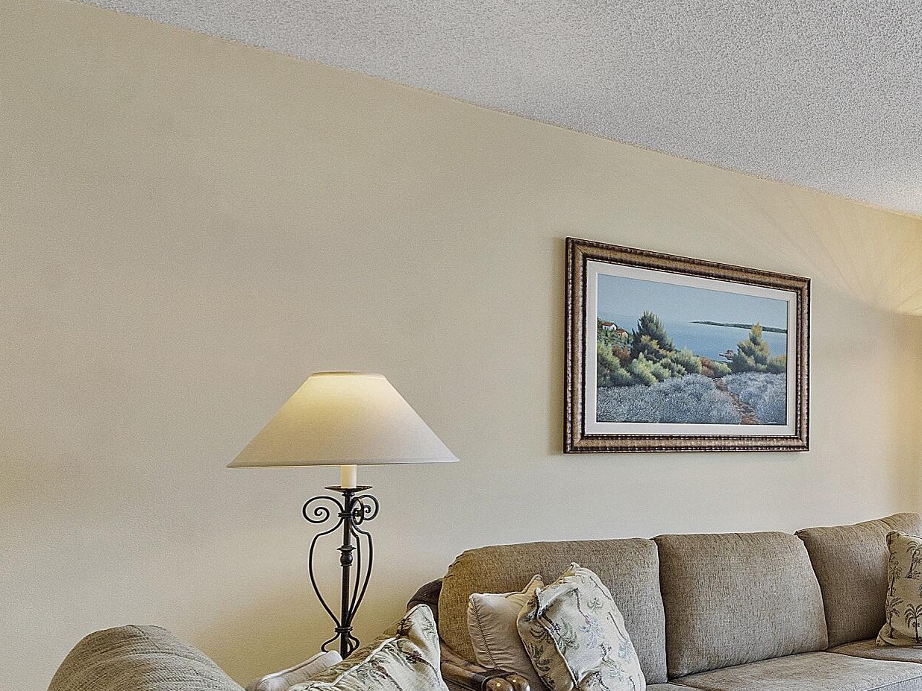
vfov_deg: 40.4
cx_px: 1068
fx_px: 932
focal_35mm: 35
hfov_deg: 40.0
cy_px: 427
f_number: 11
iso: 160
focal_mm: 10
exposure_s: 1/10
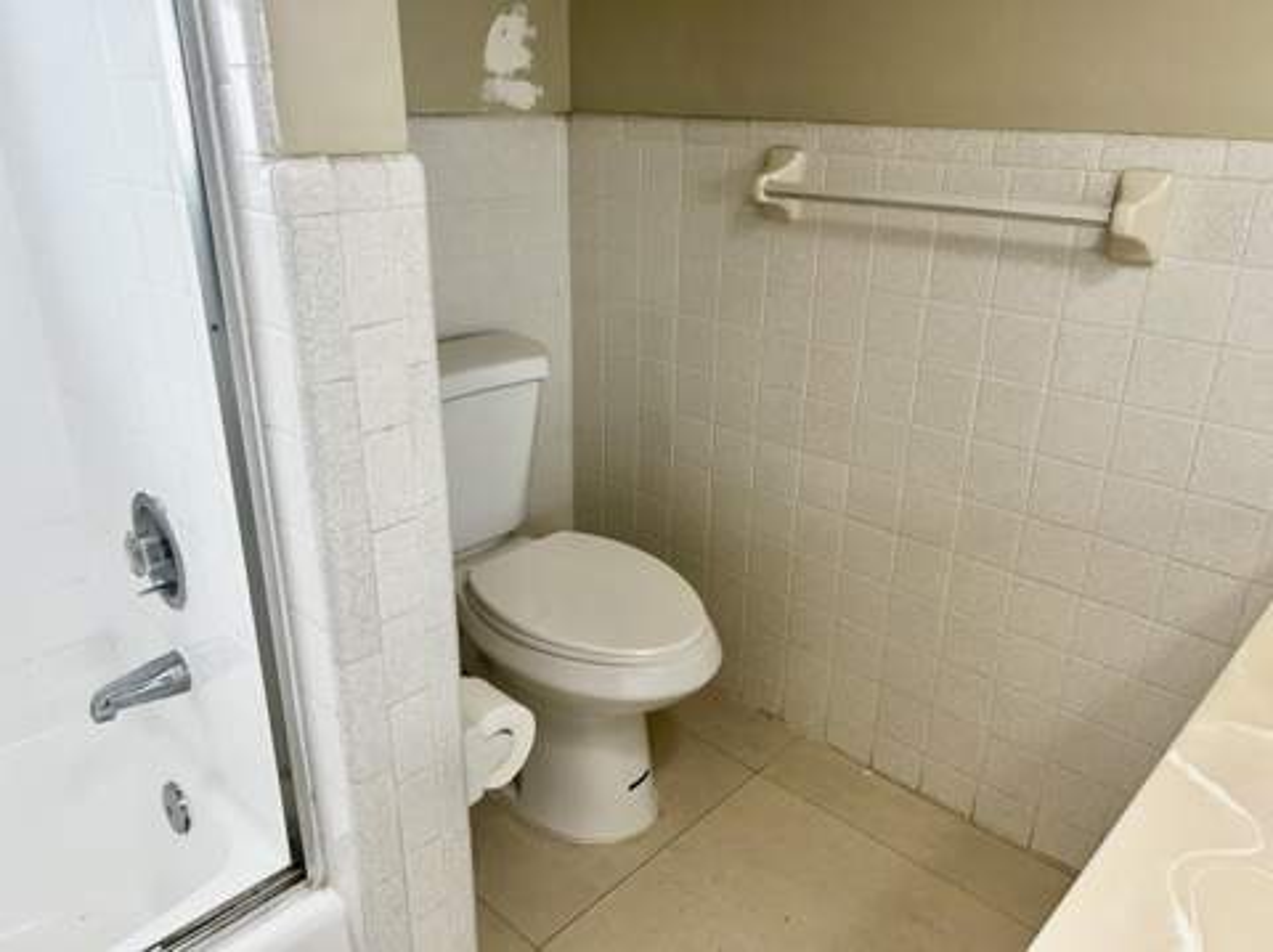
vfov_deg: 53.0
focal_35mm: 26
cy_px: 476
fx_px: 955
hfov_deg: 67.4
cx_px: 636
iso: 100
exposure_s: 1/120
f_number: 1.5
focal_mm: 5.7
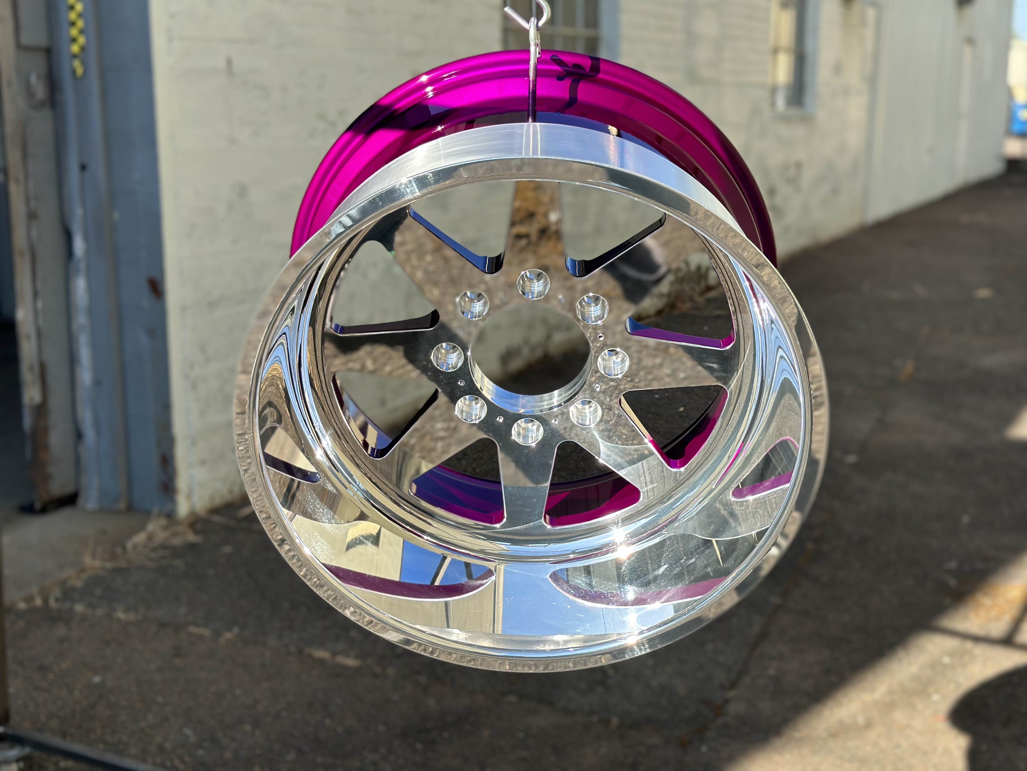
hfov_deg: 39.7
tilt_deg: -10.8
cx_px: 514
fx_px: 1424
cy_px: 386
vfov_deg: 30.3
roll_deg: -2.2
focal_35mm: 48
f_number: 1.78
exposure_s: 1/2114
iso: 80
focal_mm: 6.86
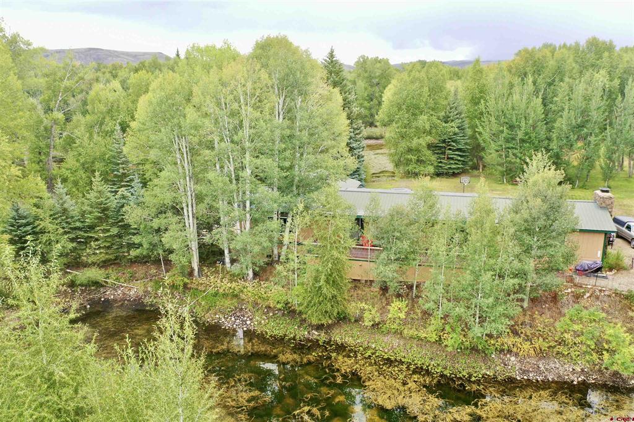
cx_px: 317
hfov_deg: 65.5
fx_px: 493
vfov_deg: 46.4
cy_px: 211
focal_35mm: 28
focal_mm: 10.26
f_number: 3.2
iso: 100
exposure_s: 1/40
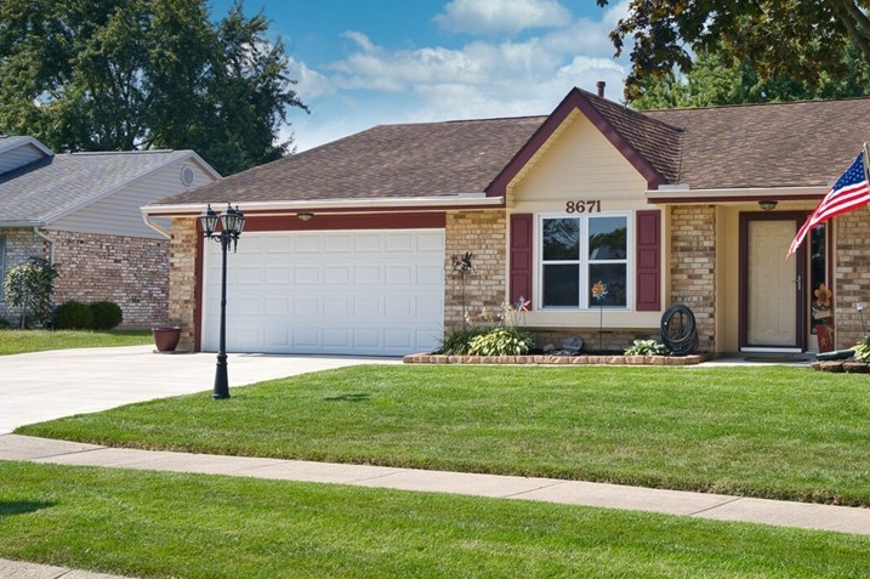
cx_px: 629
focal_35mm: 53
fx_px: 1280
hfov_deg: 36.8
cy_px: 251
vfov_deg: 25.5
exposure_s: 1/125
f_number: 10
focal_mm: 35
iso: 100
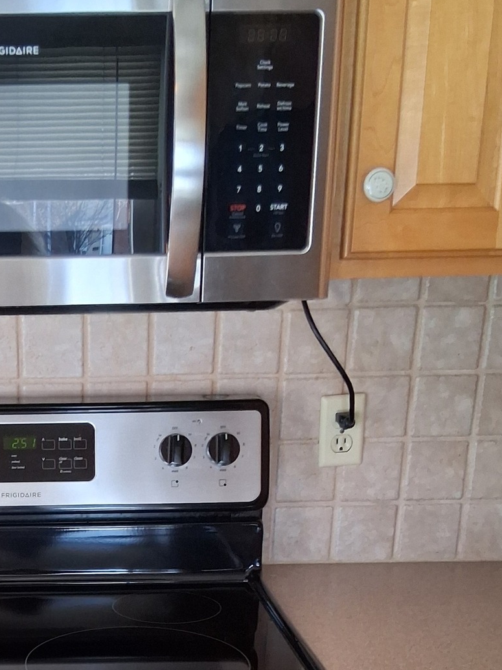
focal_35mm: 58
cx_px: 44
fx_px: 1121
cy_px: 657
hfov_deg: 24.5
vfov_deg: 31.0
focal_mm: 3.98
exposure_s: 1/120
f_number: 1.8
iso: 250
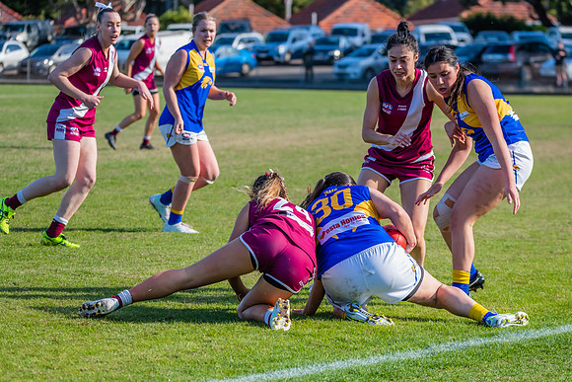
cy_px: 231
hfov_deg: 11.1
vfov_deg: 7.4
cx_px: 333
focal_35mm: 185
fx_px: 2933
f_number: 6.3
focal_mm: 150
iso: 800
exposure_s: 1/1600
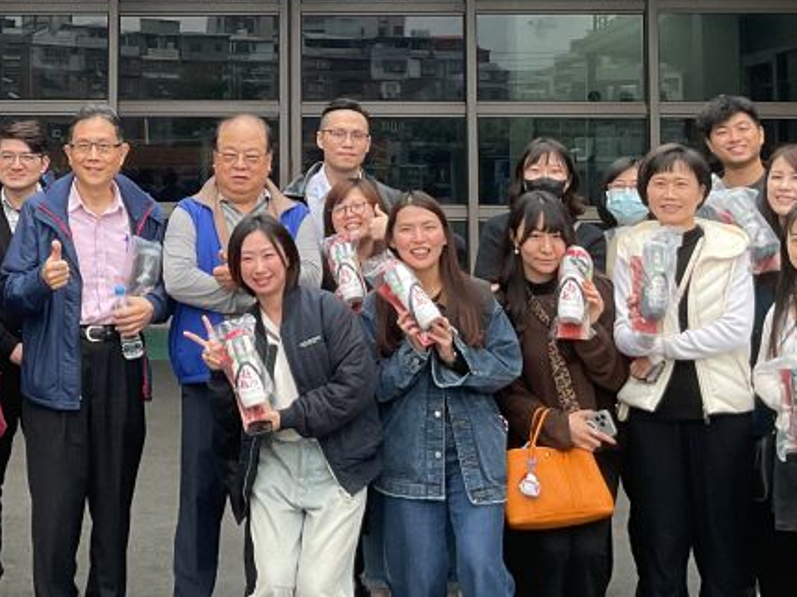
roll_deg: +0.9
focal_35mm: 68
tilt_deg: +4.1
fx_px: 1565
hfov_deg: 28.0
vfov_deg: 21.1
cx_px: 169
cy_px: 52
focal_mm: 3
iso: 80
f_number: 1.8
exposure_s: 1/60
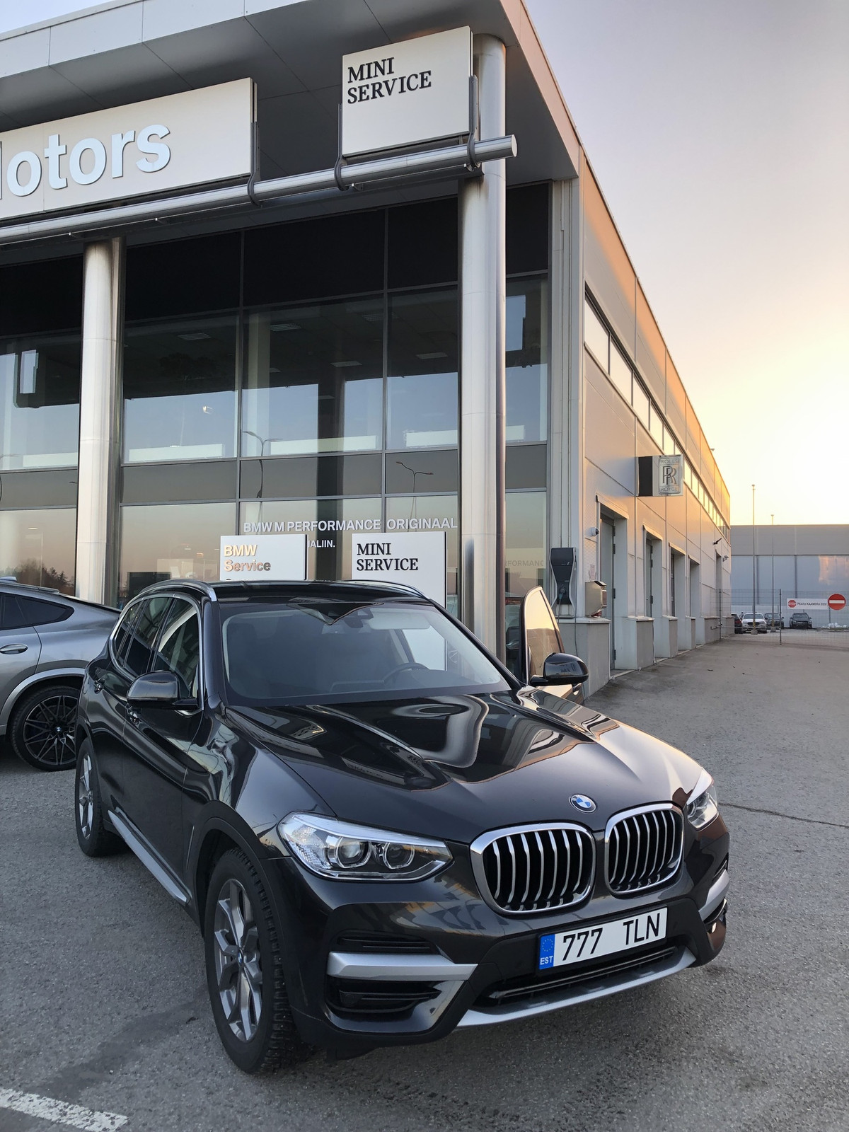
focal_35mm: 28
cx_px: 424
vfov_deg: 63.4
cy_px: 566
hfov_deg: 49.7
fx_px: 916
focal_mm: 3.99
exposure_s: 1/120
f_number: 1.8
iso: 25
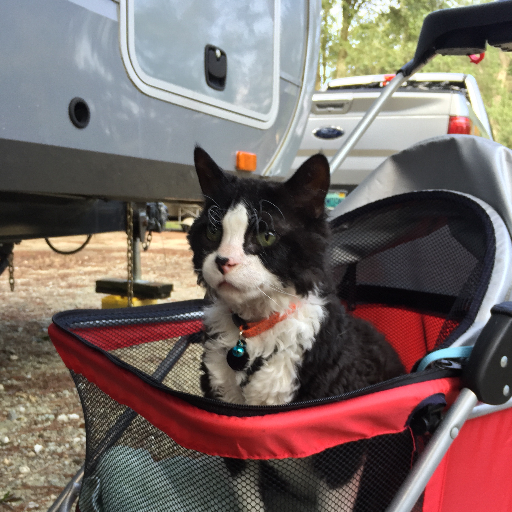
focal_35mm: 36
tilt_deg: -10.1
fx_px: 602
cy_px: 335
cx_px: 260
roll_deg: -2.0
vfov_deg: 45.5
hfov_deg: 46.0
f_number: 2.2
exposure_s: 1/60
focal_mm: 4.15
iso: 32
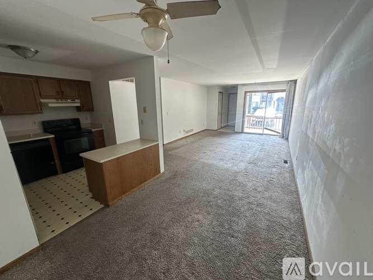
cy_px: 140
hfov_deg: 102.1
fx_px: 151
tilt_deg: -14.0
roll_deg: +0.7
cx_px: 186
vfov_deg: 85.7
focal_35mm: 14
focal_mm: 2.22
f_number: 2.2
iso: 125
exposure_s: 1/99
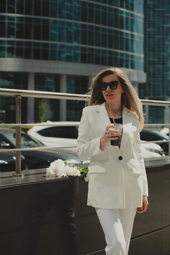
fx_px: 354
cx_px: 85
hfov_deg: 27.0
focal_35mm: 50
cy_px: 128
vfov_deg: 39.6
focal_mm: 50
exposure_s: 1/2000
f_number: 3.2
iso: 100
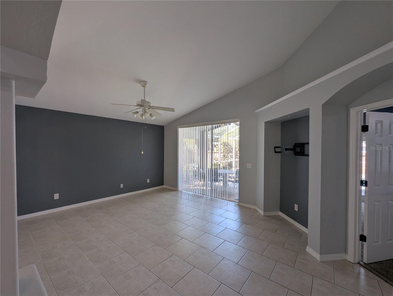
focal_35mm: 13
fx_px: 148
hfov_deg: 106.1
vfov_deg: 90.1
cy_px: 148
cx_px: 196
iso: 78
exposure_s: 1/120
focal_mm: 1.95
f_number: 2.2
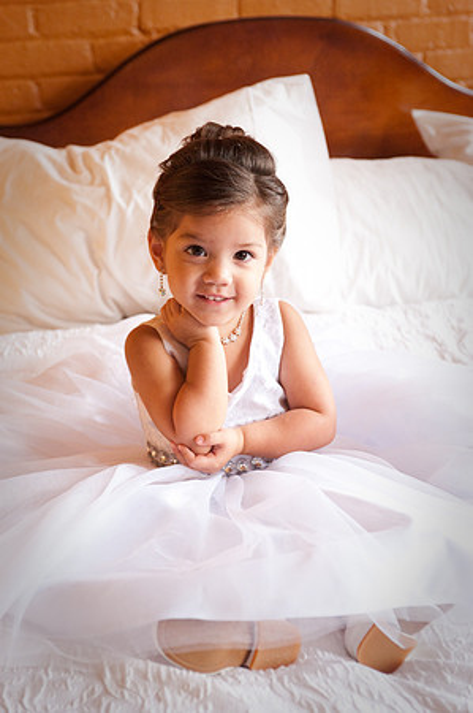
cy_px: 356
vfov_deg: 32.4
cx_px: 236
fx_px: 1225
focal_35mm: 62
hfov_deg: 21.9
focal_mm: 62
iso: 3200
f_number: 5
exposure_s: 1/125
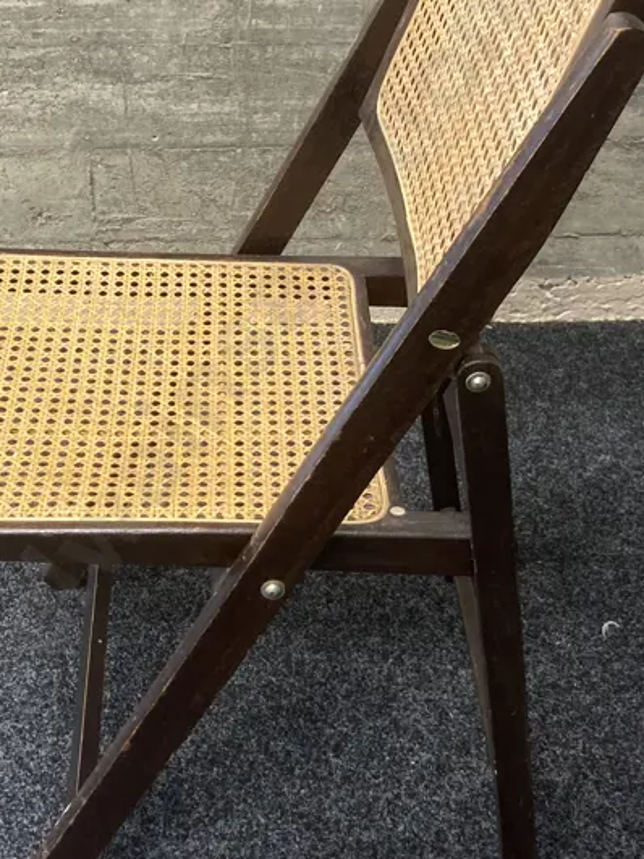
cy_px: 362
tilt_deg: -35.7
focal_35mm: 54
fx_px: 1340
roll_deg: +0.7
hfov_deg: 26.9
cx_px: 233
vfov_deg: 35.5
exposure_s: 1/50
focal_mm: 3.99
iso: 200
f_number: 1.8
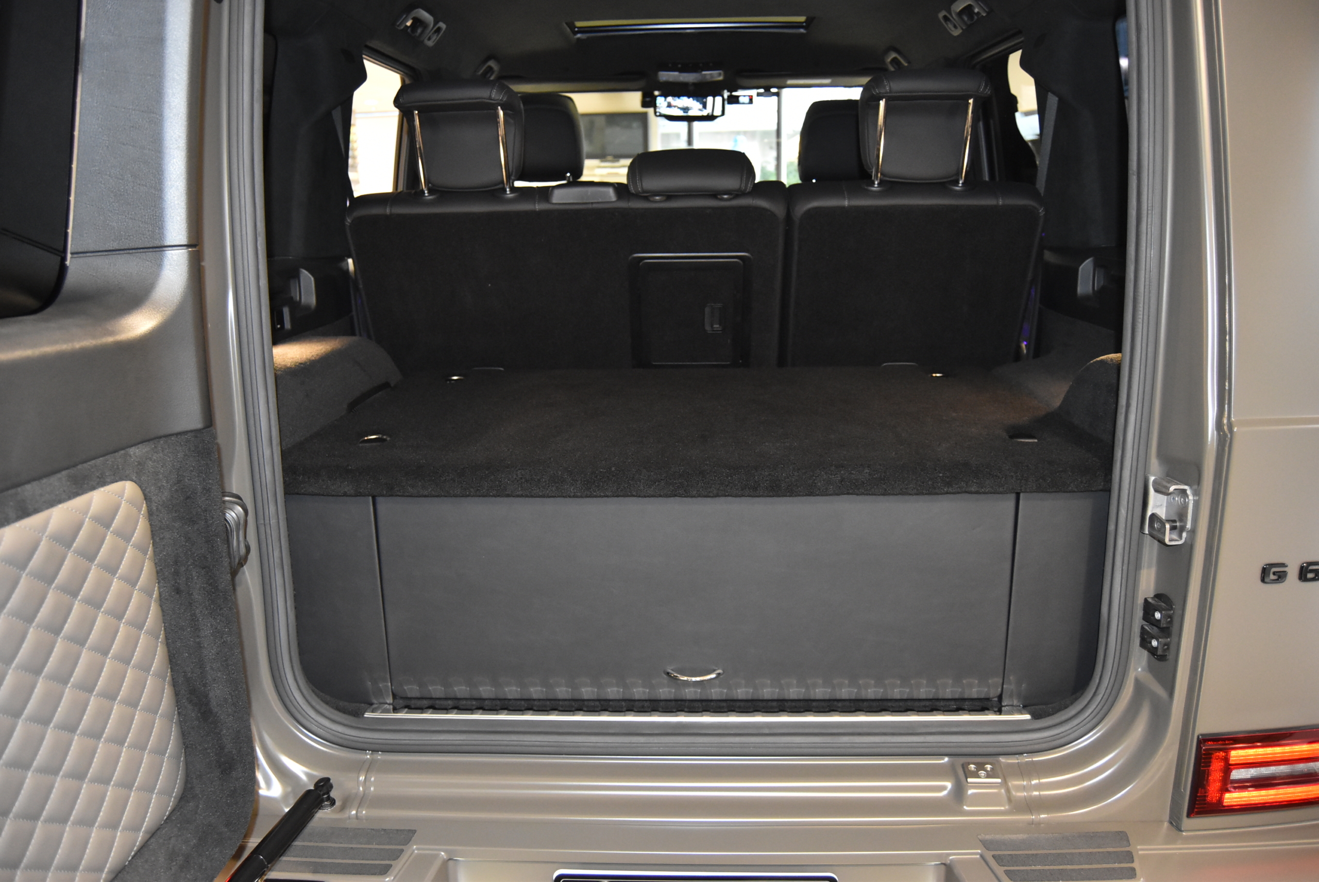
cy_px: 441
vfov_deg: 48.0
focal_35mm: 27
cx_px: 660
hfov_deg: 67.3
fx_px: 990
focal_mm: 18
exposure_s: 1/60
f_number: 3.5
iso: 2200
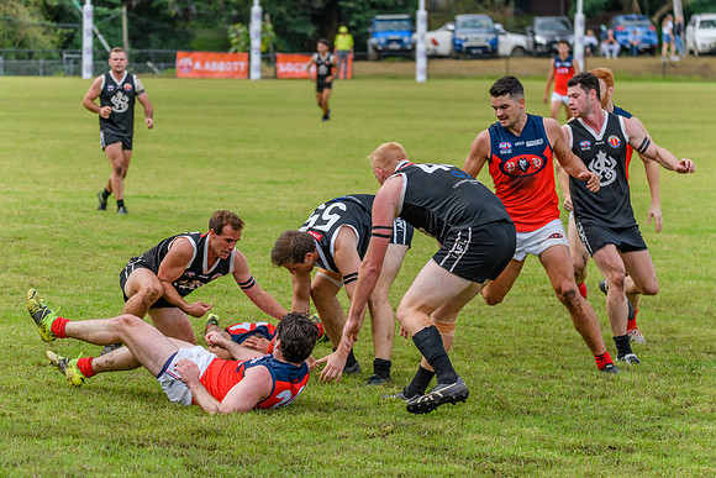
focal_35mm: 181
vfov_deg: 7.6
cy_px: 243
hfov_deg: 11.4
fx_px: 3596
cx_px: 375
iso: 900
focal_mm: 150
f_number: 5
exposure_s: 1/2000
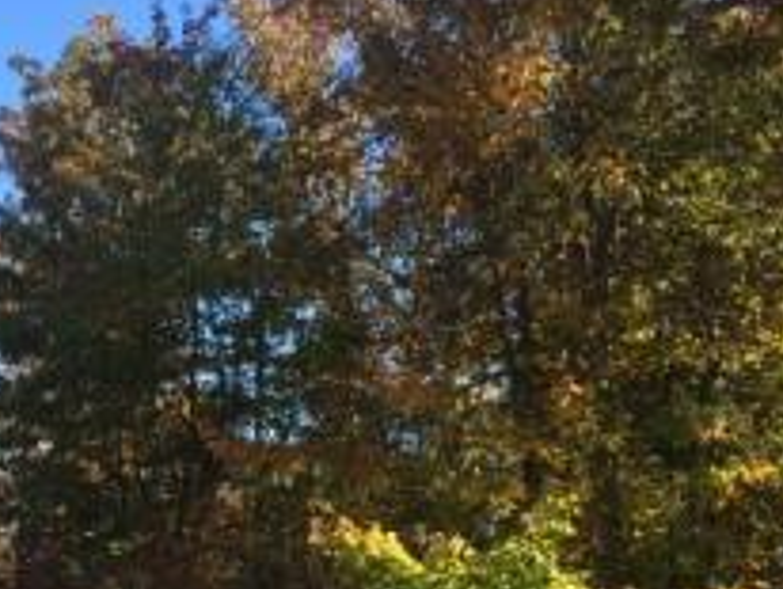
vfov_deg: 22.7
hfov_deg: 30.1
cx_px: 182
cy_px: 532
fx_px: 1427
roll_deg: -1.8
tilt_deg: +1.7
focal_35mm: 63
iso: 32
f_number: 2.2
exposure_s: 1/789
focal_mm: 4.15
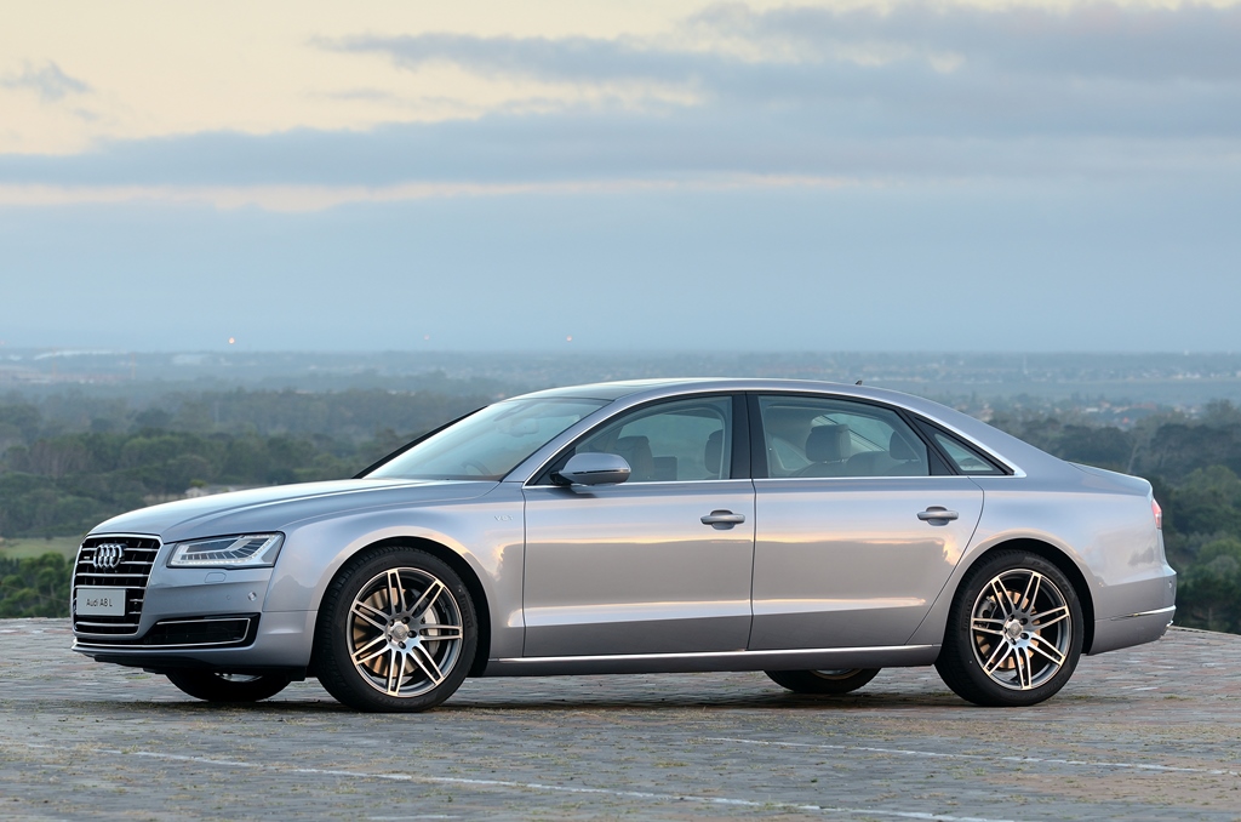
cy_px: 411
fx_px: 4902
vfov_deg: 9.6
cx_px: 620
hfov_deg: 14.4
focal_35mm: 142
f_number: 4.5
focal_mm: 95
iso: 200
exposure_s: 1/40
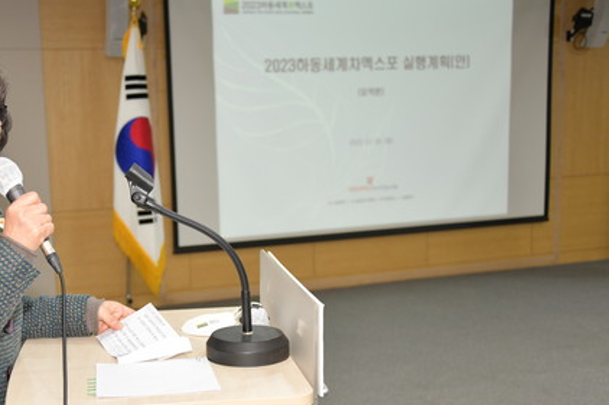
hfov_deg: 35.9
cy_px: 247
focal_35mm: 55
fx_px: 930
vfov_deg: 24.5
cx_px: 201
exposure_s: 1/400
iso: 1600
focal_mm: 40
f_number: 4
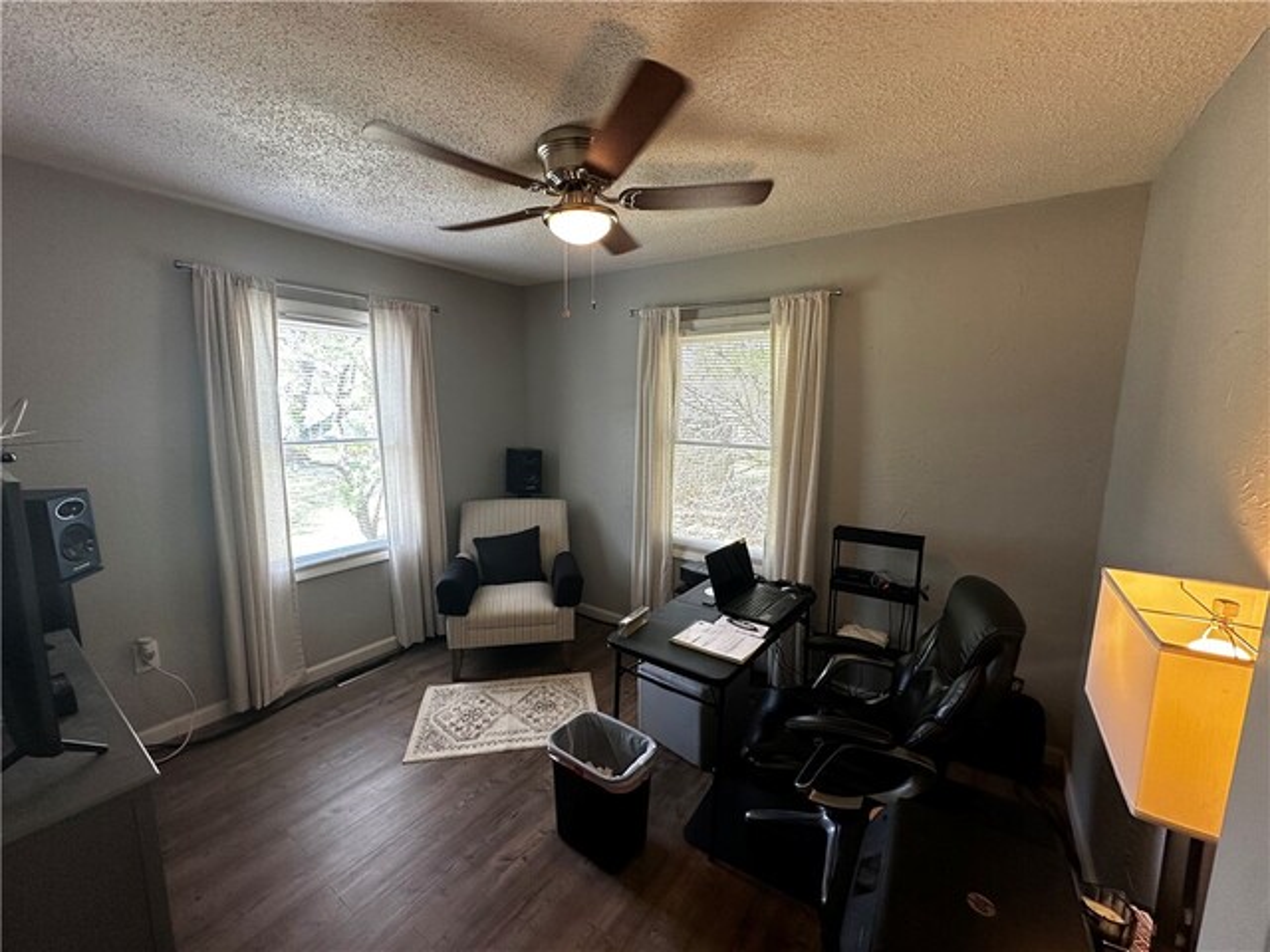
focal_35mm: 14
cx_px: 635
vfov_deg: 85.7
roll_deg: -1.6
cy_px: 476
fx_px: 514
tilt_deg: -8.6
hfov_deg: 102.1
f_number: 2.2
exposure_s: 1/99
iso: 125
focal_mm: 2.22
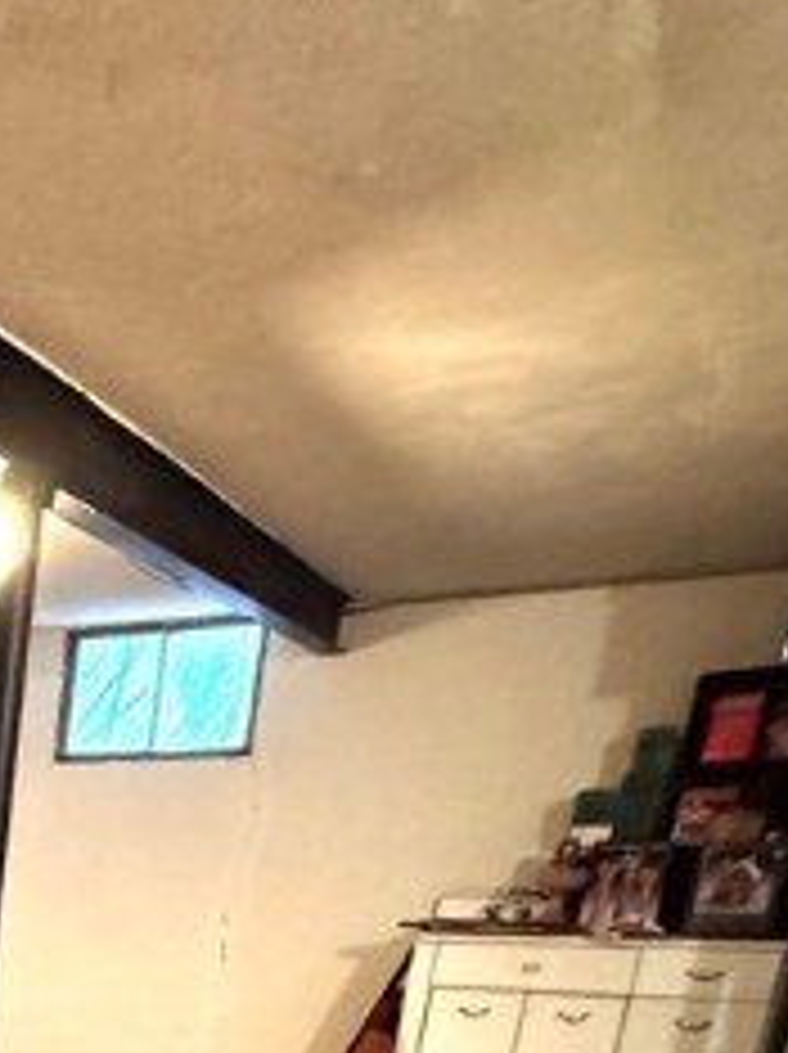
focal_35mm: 46
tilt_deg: -18.9
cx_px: -455
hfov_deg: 23.6
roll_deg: +1.2
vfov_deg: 32.1
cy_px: 1346
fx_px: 1399
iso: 1250
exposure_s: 1/40
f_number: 2.2
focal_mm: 2.22
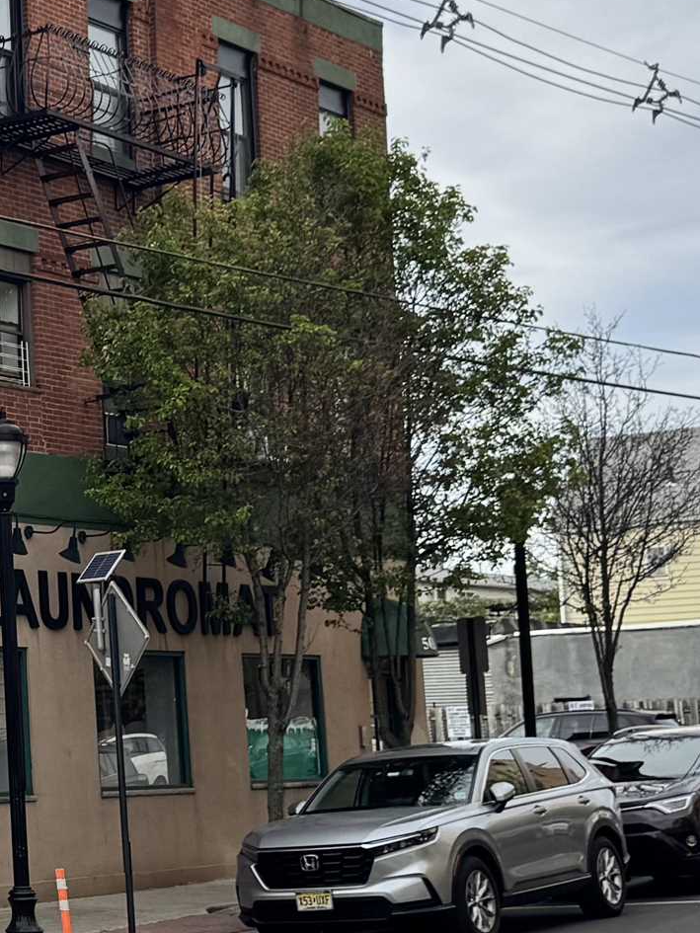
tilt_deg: +6.7
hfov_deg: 17.1
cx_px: -349
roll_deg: +1.5
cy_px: 491
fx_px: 2103
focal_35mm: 78
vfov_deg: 25.0
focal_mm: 6.76
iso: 80
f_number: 1.78
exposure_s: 1/3802
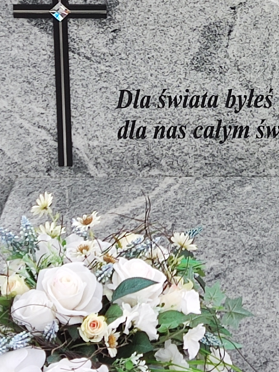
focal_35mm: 165
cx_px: 280
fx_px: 1773
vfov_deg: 11.8
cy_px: -46
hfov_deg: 8.9
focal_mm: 4.71
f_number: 1.79
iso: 50
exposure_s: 1/153
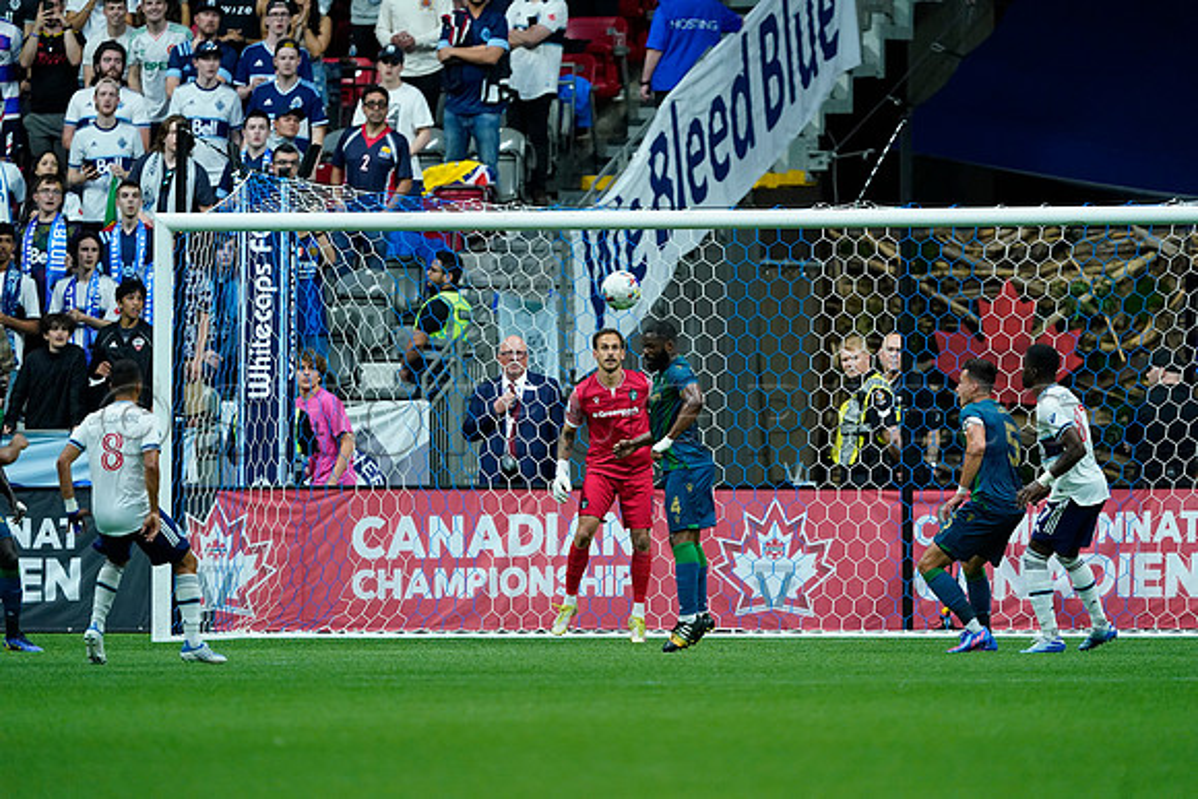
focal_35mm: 600
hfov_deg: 3.4
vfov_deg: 2.3
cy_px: 400
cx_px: 599
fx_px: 19970
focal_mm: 600
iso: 4000
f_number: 4
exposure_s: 1/2000
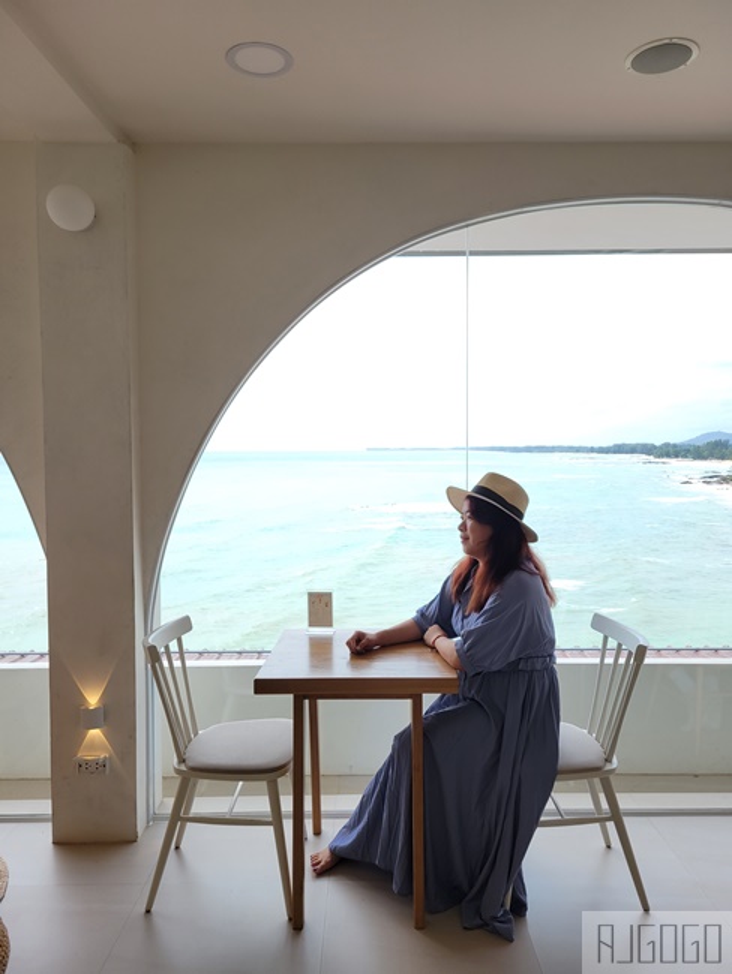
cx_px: 366
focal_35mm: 26
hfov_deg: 53.1
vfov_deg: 67.3
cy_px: 487
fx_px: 733
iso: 40
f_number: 1.8
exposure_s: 1/1151
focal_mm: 5.4
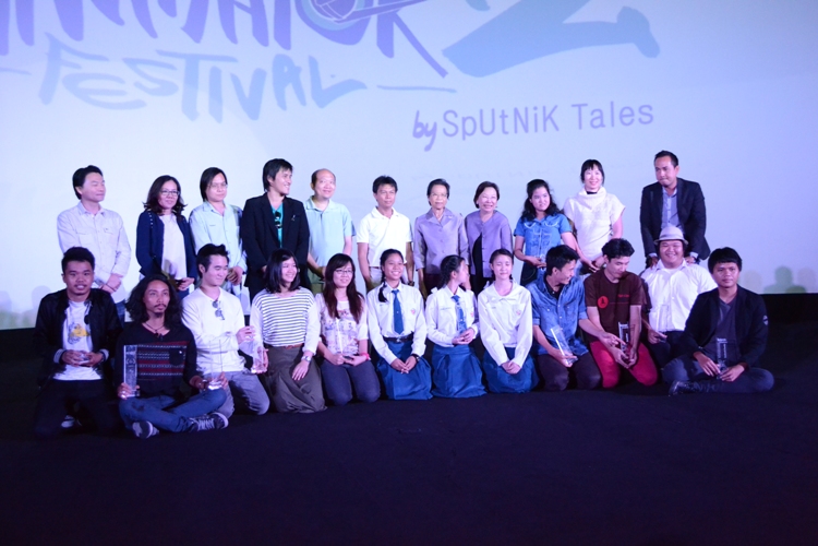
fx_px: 750
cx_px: 409
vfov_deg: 40.0
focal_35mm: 33
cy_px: 273
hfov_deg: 57.2
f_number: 3.8
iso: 3200
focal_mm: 22
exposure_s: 1/80
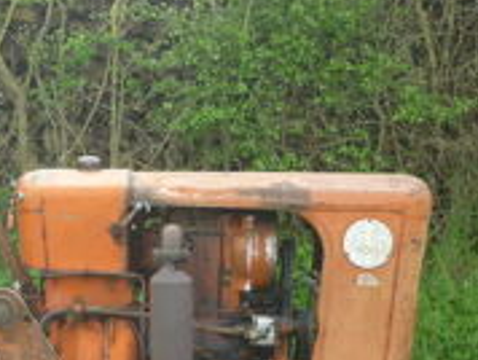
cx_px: 24
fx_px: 1452
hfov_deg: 18.3
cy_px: 312
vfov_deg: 14.0
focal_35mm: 105
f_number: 3
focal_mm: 6.4
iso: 100
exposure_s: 1/250
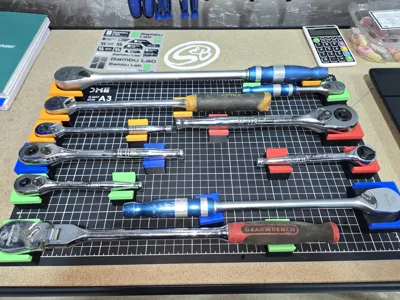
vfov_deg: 58.9
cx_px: 200
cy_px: 150
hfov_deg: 73.9
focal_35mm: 23
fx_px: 266
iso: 125
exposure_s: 1/24
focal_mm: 5.4
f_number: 1.8
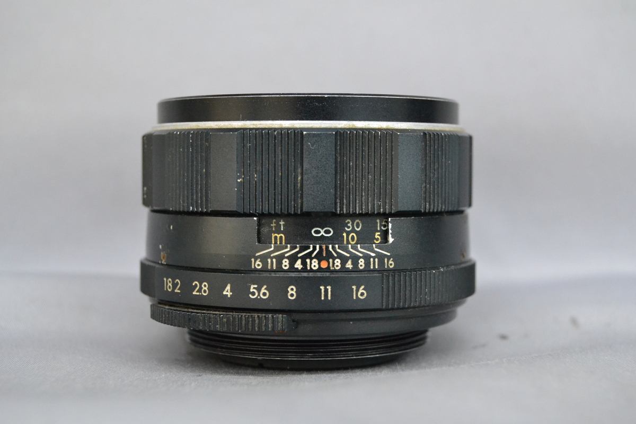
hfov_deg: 29.9
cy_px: 212
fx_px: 1192
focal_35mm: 68
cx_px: 318
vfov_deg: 20.2
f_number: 8
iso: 3200
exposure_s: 1/100
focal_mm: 45
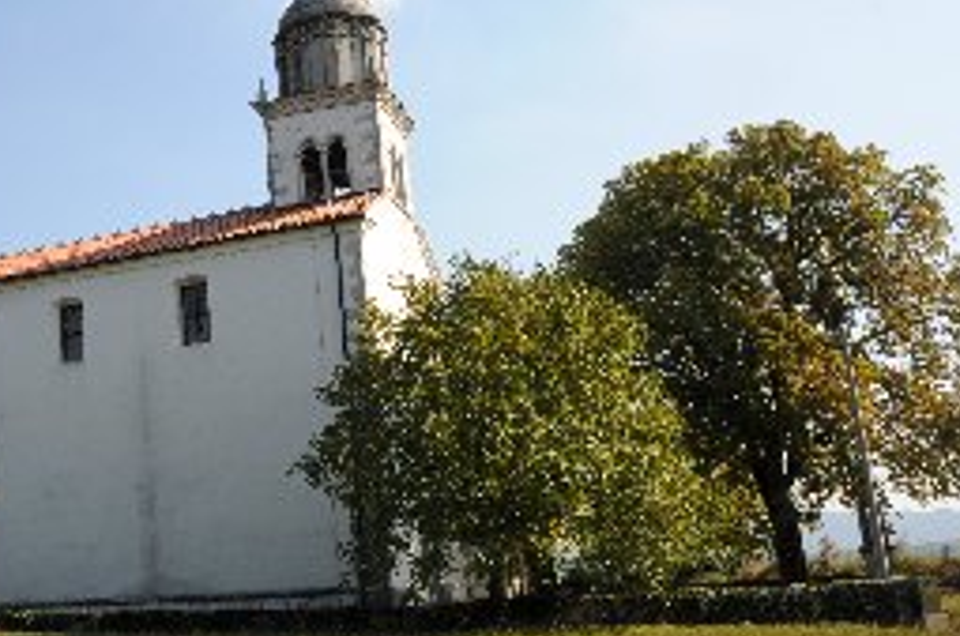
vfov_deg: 31.7
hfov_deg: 44.1
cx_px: 186
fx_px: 1118
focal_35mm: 42
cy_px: 248
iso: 250
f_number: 9
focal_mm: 16
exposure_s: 1/320
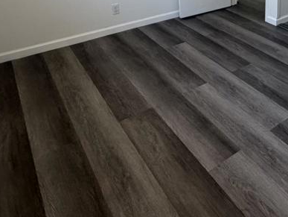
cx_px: 266
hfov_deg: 44.9
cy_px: -16
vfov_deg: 34.1
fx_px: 308
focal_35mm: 37
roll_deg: +0.2
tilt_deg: -15.2
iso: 200
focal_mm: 2.22
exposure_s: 1/121
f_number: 2.2
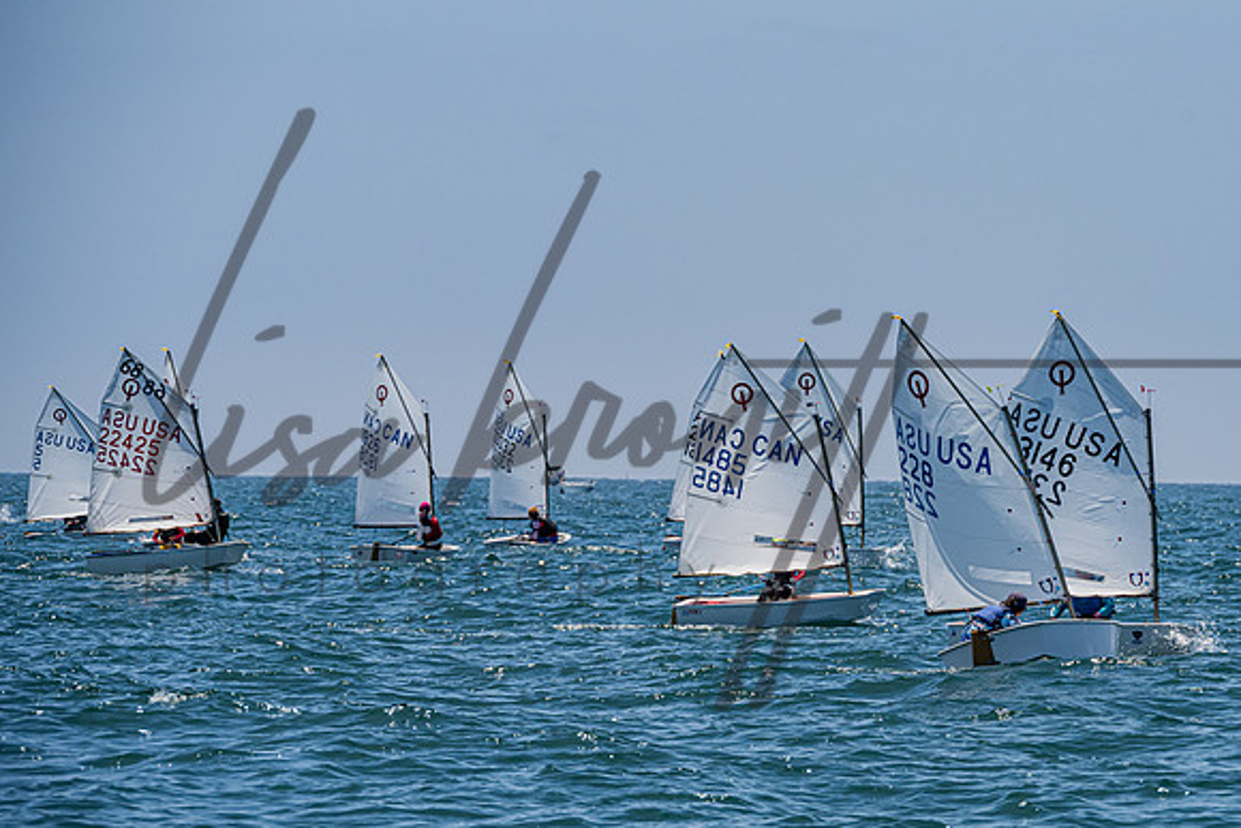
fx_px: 9220
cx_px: 805
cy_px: 438
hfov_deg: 7.7
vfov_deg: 5.1
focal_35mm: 267
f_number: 8
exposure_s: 1/2000
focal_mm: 200
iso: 250
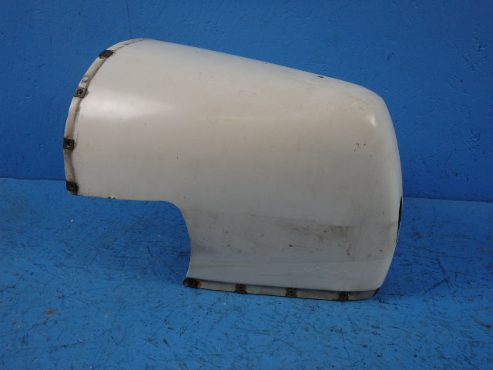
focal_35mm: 28
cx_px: 246
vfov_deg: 49.7
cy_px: 185
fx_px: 399
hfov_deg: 63.4
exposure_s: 1/60
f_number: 3.9
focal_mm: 5
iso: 160
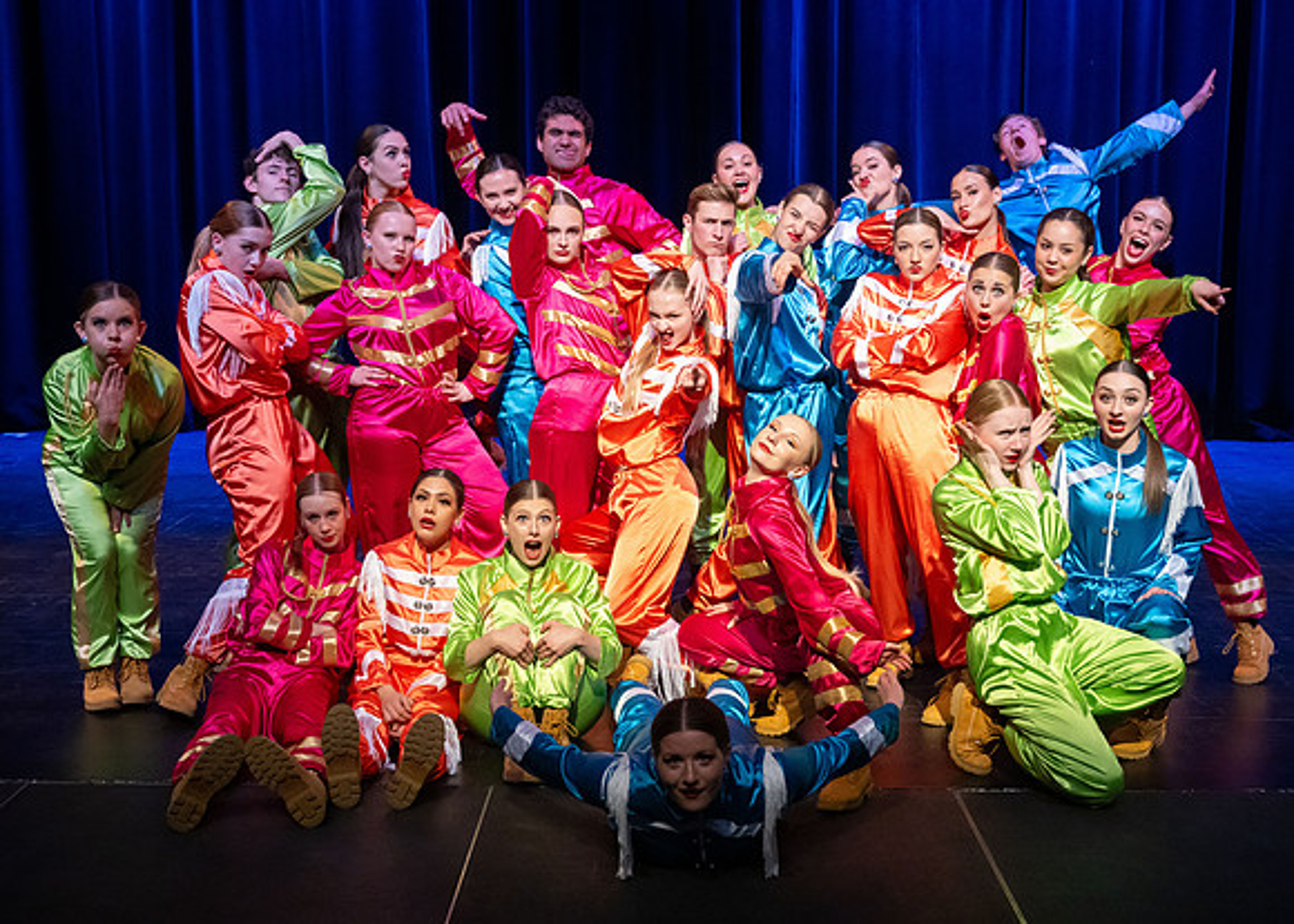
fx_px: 1719
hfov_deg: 41.2
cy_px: 499
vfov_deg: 30.1
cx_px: 696
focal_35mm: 47
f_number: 4
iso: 5000
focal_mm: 40
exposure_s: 1/500
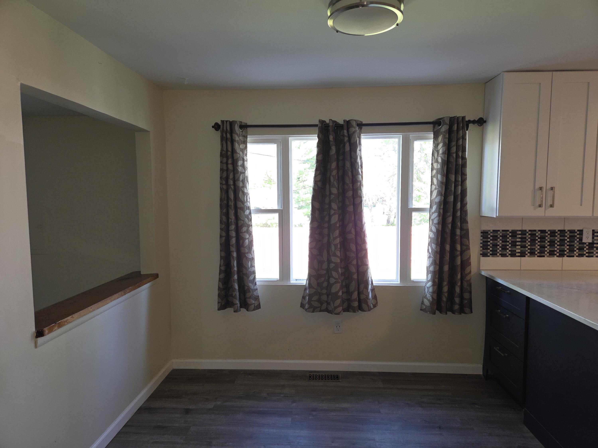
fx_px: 397
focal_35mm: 23
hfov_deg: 73.9
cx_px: 299
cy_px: 224
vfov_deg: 58.9
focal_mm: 5.4
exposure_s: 1/60
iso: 100
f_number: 1.8
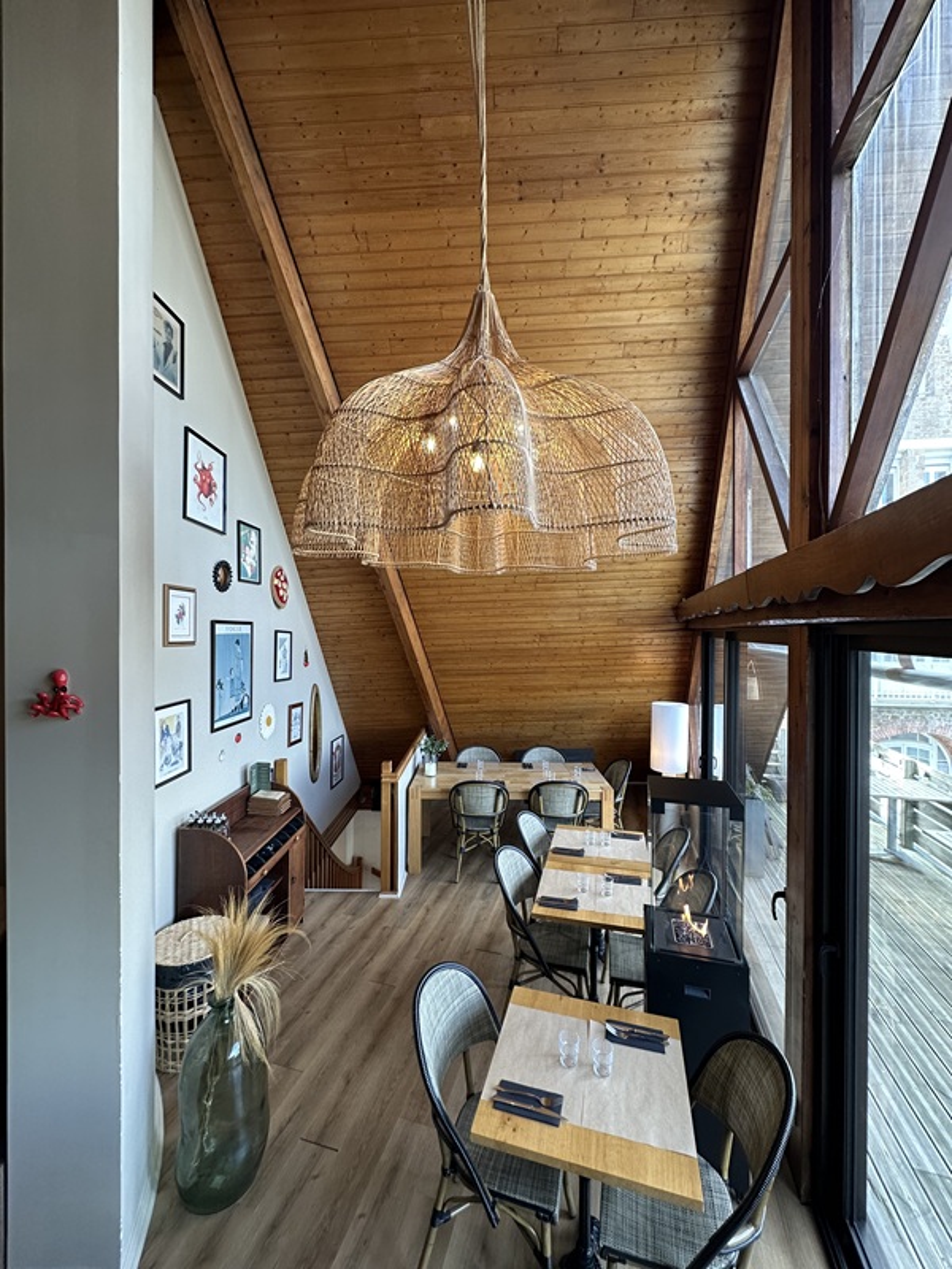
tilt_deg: +0.9
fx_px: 513
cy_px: 634
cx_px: 476
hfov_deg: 85.7
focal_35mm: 14
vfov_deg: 102.1
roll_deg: -1.2
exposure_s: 1/100
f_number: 2.2
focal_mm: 2.22
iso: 125
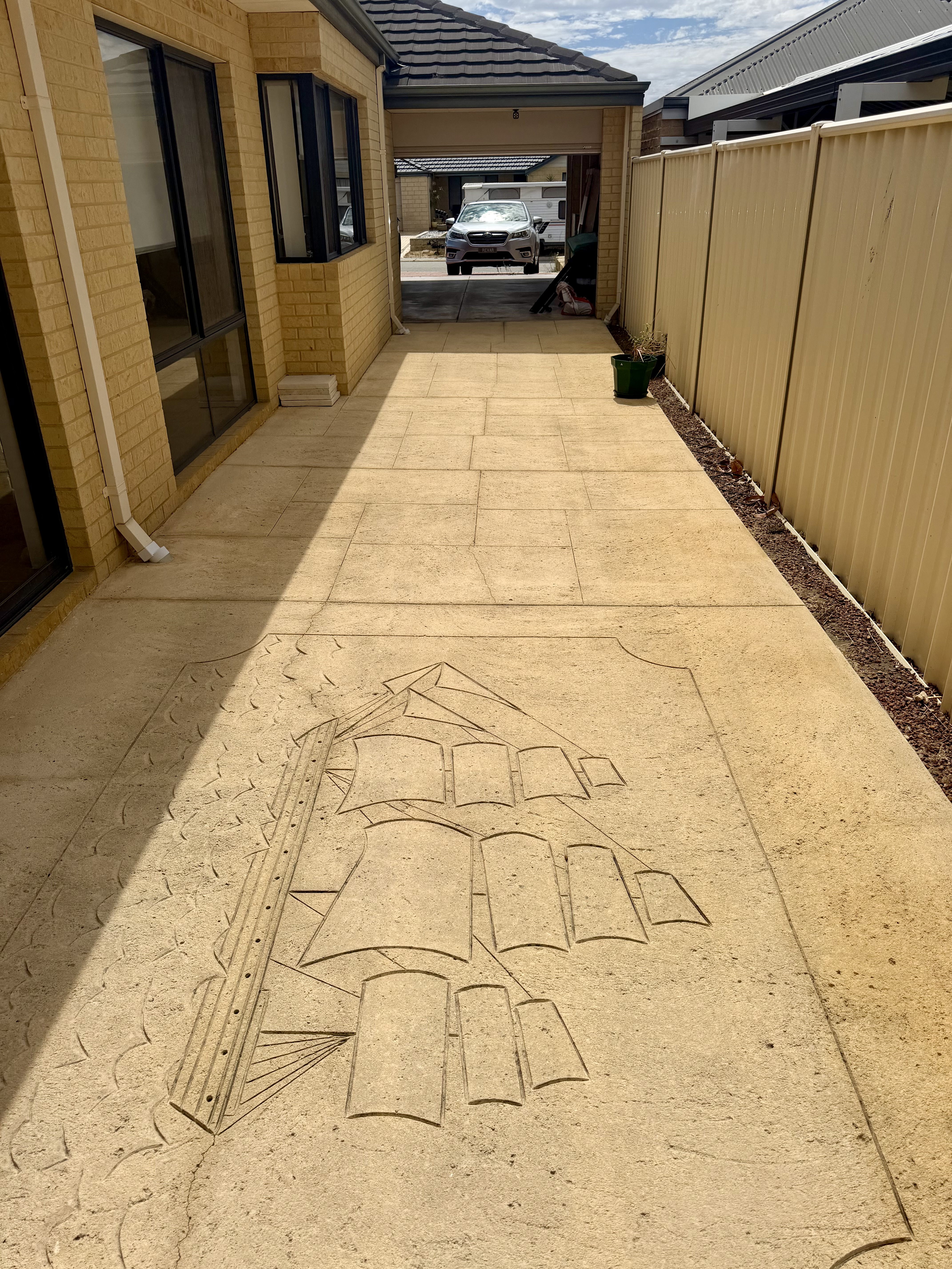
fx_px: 880
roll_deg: +1.6
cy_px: 634
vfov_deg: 71.6
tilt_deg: -25.9
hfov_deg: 56.8
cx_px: 476
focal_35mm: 24
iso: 80
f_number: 1.78
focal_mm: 6.76
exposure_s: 1/17544
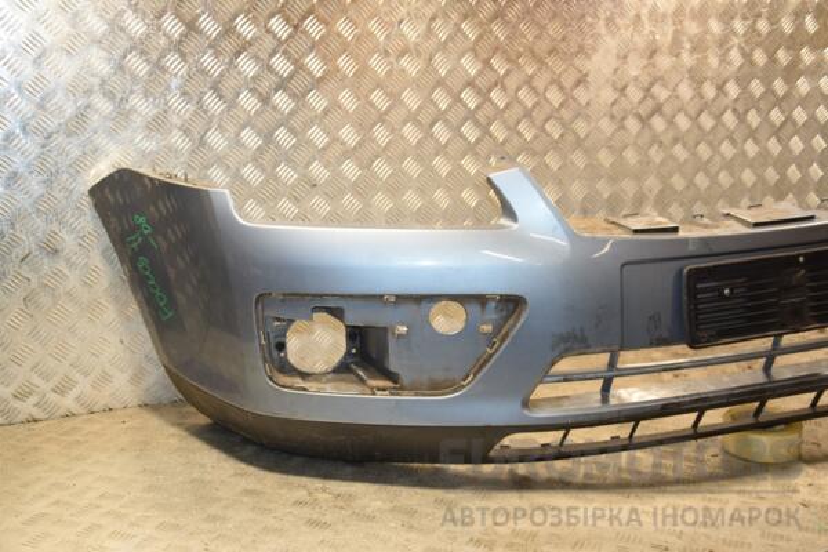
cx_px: 414
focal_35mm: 45
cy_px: 276
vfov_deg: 29.9
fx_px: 1035
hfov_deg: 43.6
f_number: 5
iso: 800
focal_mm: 30
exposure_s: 1/125
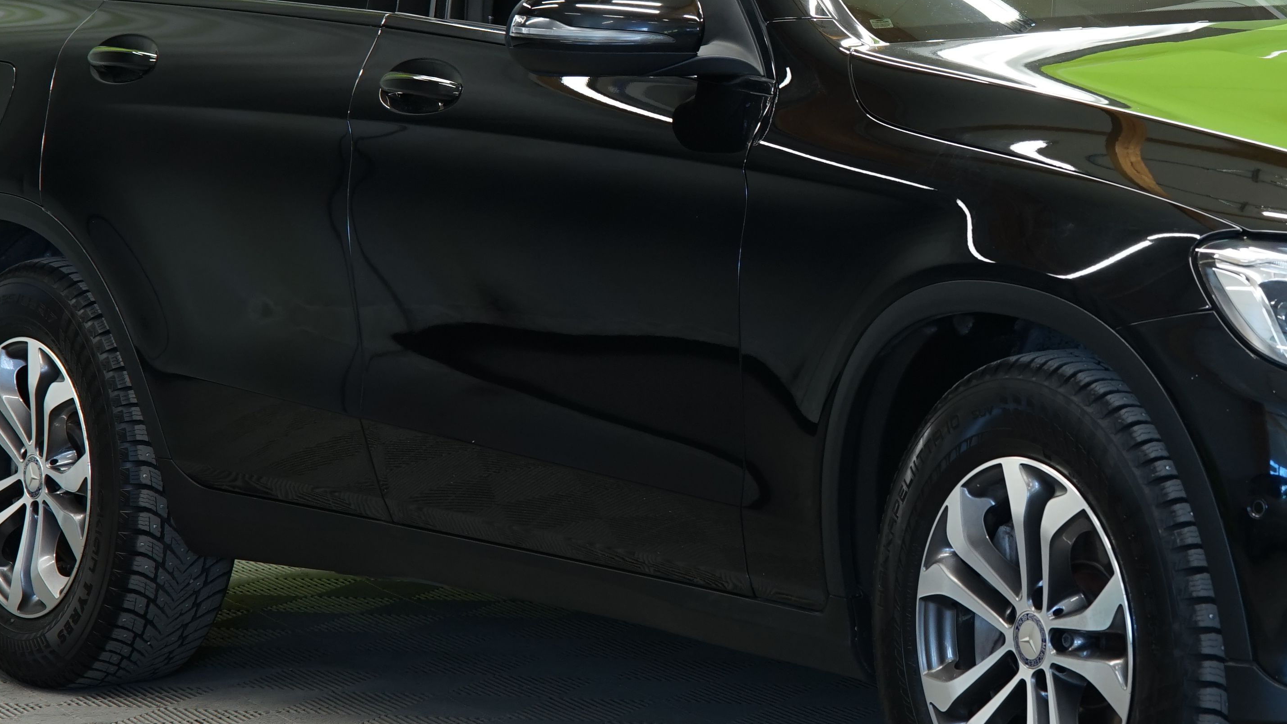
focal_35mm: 163
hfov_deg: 13.1
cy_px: 228
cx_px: 1097
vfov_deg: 7.4
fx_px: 5563
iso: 500
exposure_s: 1/15
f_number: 5.6
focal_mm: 74
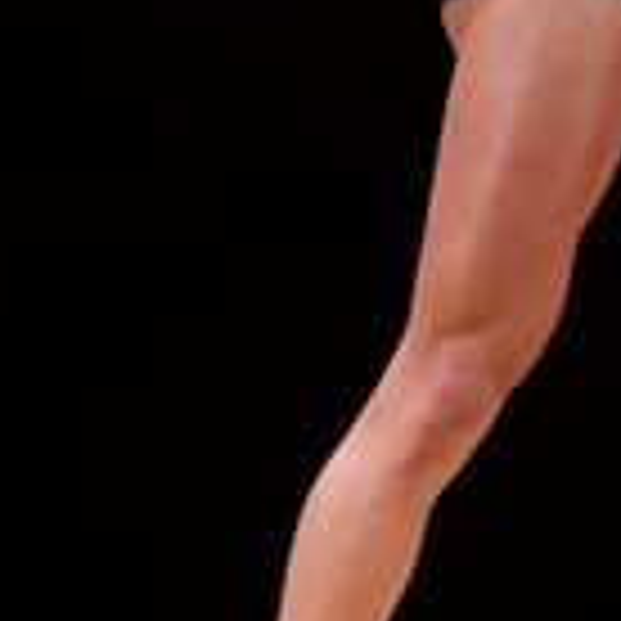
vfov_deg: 1.5
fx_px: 23239
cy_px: -36
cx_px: 457
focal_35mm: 1145
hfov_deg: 1.5
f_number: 5.6
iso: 3200
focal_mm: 160
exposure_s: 1/400
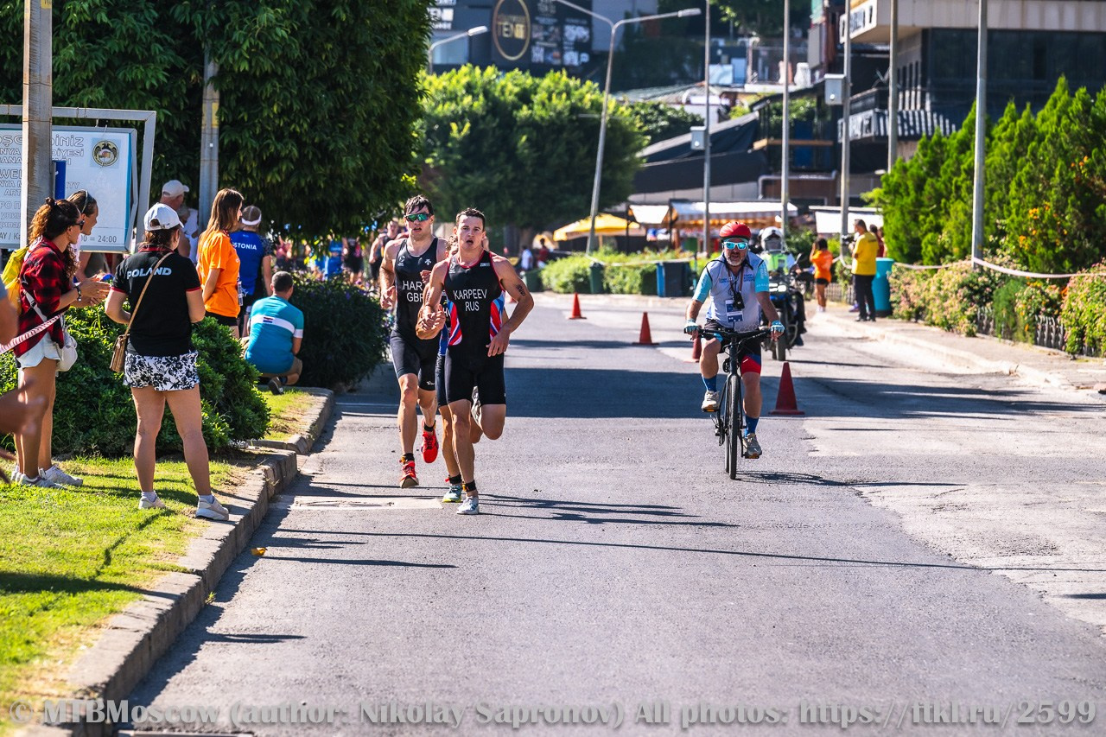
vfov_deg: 6.9
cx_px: 553
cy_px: 368
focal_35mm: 200
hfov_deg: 10.3
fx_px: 6143
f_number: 8
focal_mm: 200
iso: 250
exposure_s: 1/800
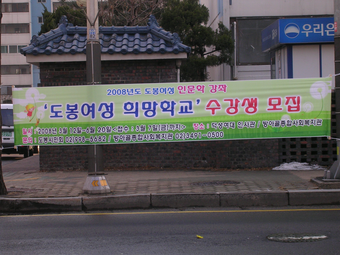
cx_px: 170
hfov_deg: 17.1
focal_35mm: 115
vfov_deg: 12.9
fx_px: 1130
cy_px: 128
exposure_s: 1/110
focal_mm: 17.4
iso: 50
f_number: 4.9
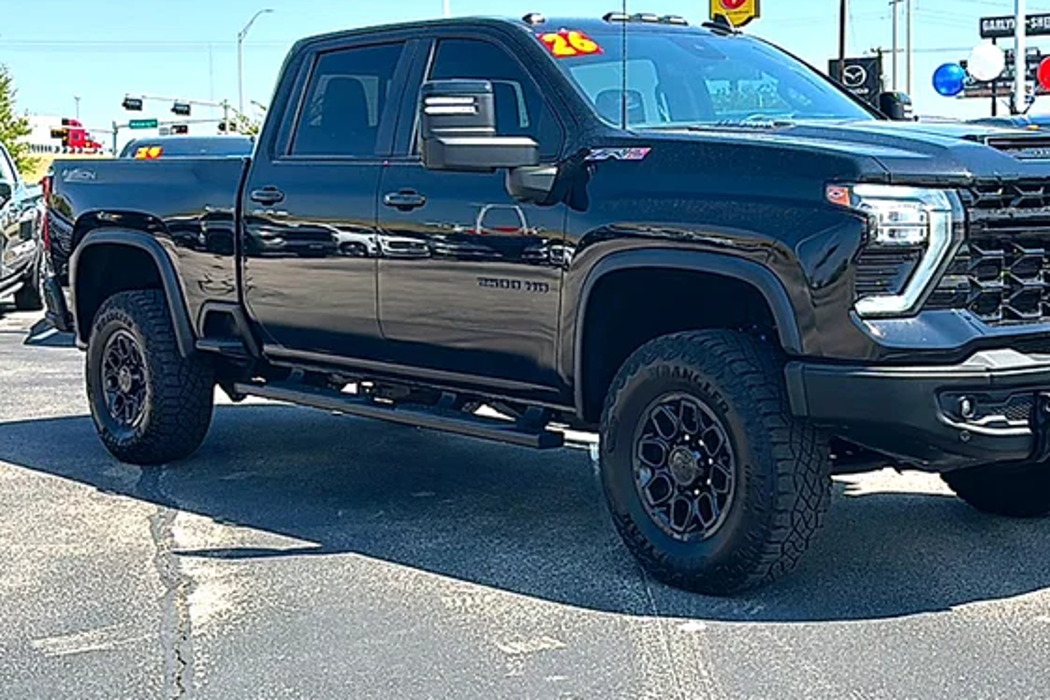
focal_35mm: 48
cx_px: 640
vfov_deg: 27.9
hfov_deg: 40.9
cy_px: 246
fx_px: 1400
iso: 80
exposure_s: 1/3077
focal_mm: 6.86
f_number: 1.78
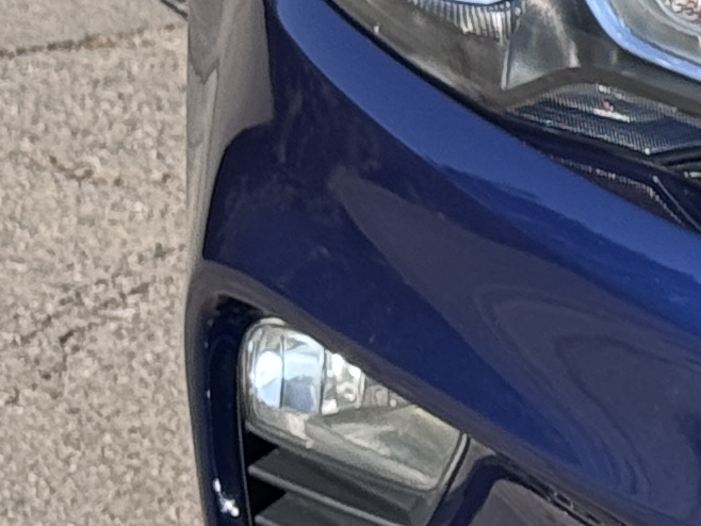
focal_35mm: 294
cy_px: -27
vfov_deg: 5.0
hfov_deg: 6.4
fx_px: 5956
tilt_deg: -13.6
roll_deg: +1.0
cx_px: 1788
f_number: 1.78
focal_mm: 6.76
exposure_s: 1/2110
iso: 64
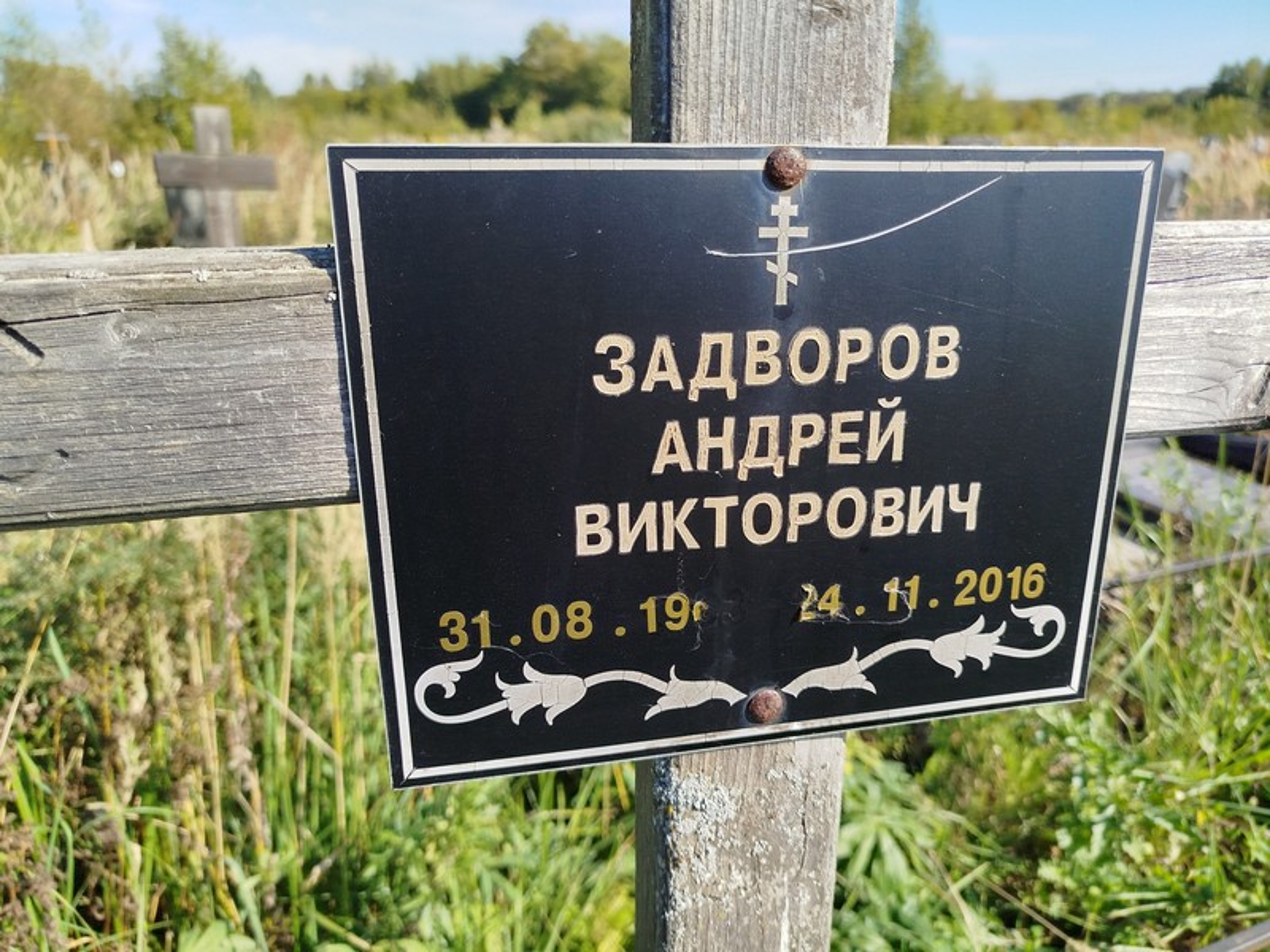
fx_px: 881
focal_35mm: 24
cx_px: 635
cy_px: 476
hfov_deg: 71.6
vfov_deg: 56.8
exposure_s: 1/682
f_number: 1.7
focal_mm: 5.31
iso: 50
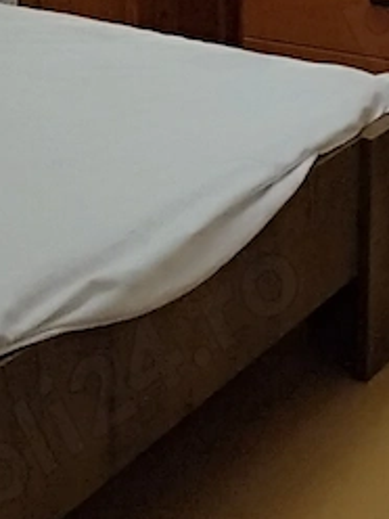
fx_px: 1289
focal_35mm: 86
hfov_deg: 17.0
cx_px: 318
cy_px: 0
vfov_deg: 21.9
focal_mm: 1.65
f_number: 2.2
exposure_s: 1/16.7
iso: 130
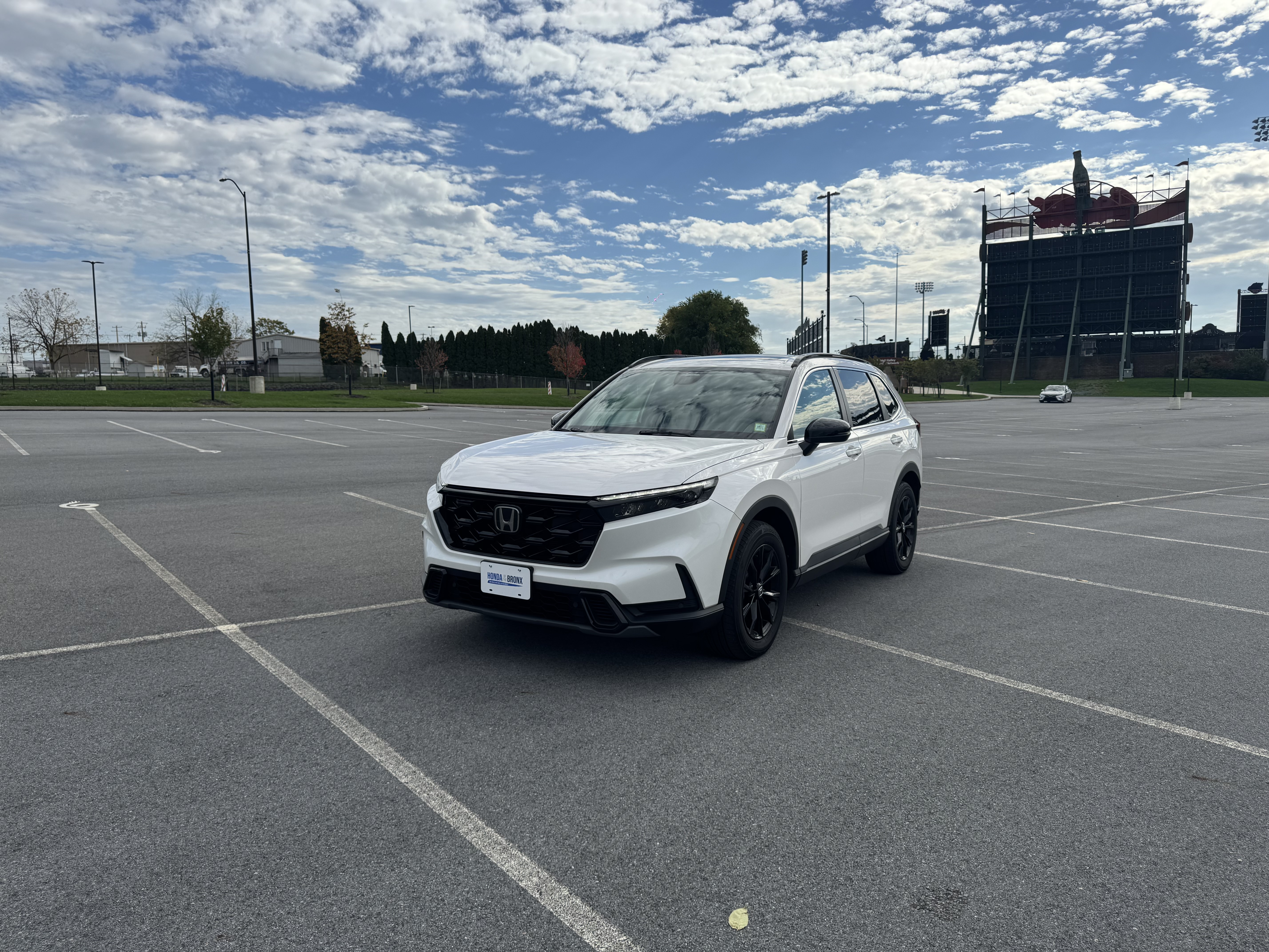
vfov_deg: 56.8
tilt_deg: -5.6
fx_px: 880
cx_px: 634
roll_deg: +1.2
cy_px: 476
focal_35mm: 24
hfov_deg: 71.6
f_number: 1.78
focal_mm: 6.76
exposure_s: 1/4049
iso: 80
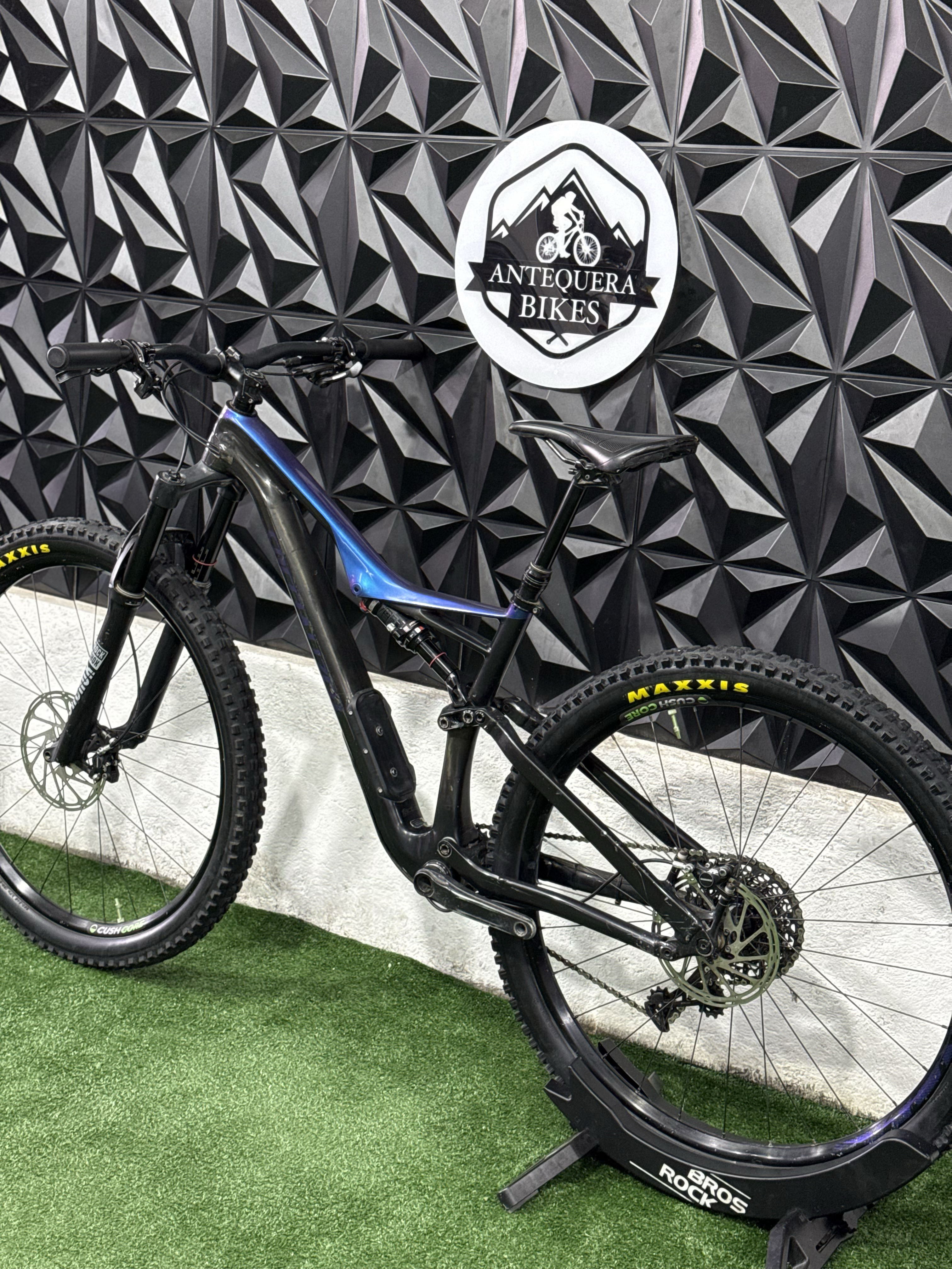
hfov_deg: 30.3
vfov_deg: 39.7
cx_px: 476
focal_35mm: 48
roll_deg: -4.1
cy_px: 634
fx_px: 1760
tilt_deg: -11.4
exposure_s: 1/60
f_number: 1.78
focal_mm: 6.76
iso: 250
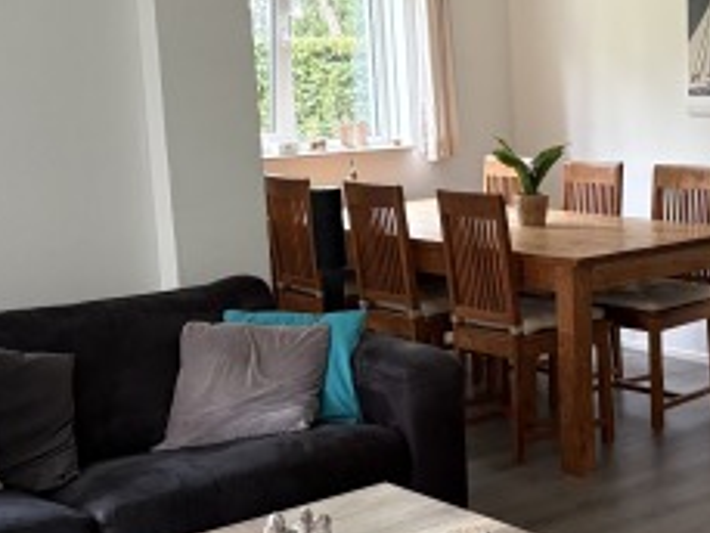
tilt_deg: -9.8
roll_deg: +2.2
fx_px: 1395
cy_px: 273
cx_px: 564
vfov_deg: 21.6
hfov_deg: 28.0
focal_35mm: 68
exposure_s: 1/60
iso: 320
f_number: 1.6
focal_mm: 5.96
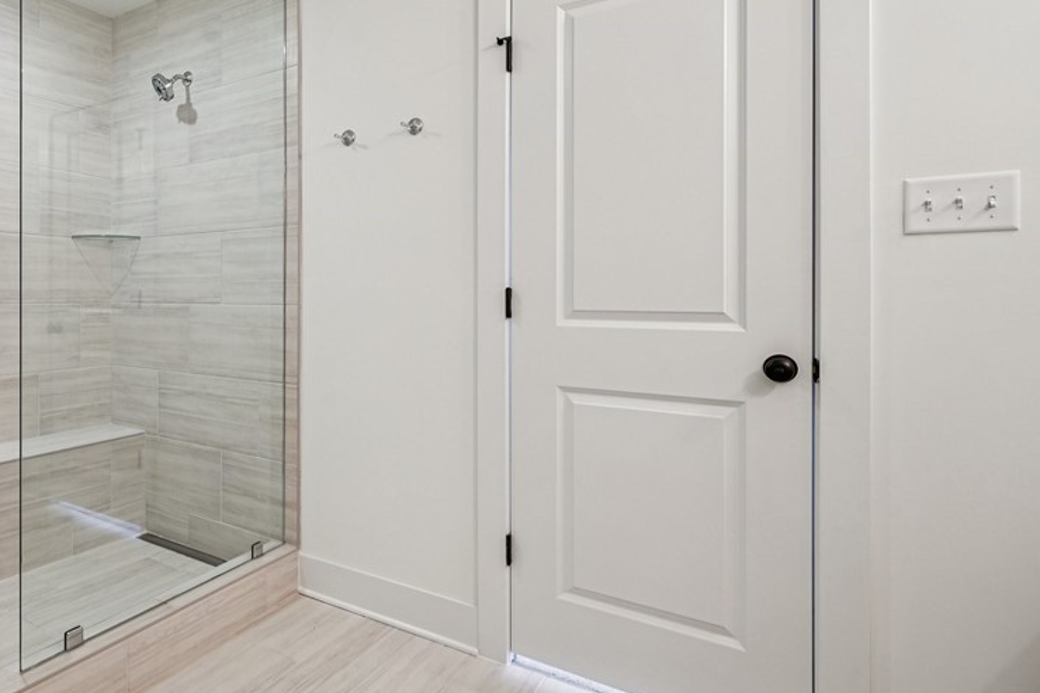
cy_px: 296
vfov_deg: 57.0
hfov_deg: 74.7
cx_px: 301
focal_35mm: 22
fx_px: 635
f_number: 8
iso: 125
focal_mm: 15
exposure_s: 1/6
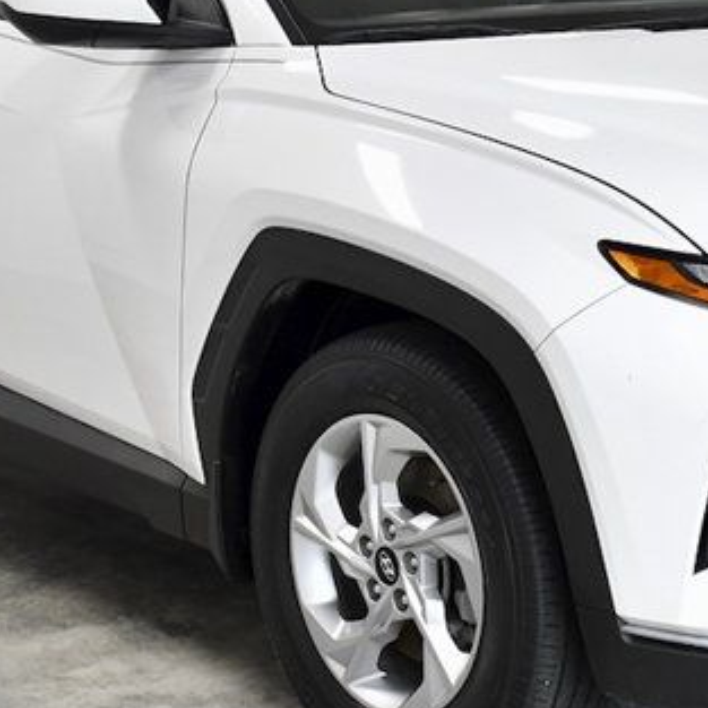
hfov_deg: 17.3
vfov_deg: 17.3
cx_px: 516
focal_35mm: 100
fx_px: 2314
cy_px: 200
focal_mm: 24
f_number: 5.6
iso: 2000
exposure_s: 1/500
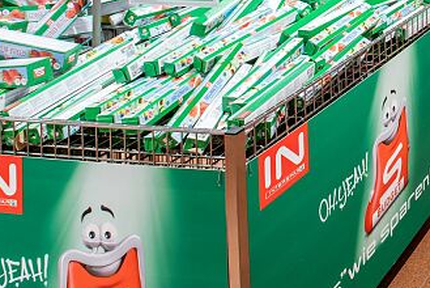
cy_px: -177
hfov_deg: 25.7
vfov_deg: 21.1
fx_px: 610
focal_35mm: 51
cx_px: 684
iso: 400
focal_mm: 14
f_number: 8
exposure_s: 1/20
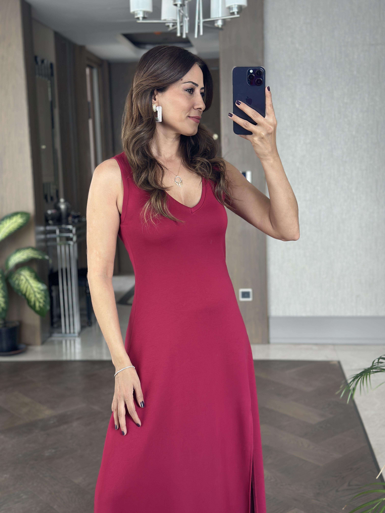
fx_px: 712
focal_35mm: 48
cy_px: 256
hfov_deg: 30.3
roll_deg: +2.5
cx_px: 192
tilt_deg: -19.7
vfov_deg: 39.7
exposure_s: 1/79
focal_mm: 6.86
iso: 125
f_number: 1.78
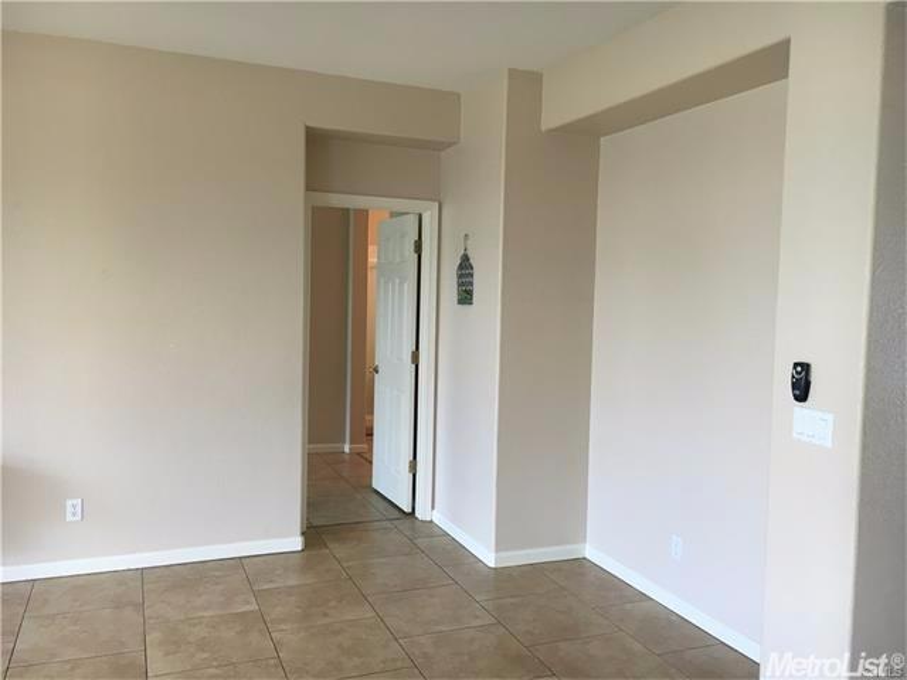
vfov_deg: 48.2
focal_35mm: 29
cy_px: 340
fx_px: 760
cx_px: 454
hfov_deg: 61.7
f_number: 2.2
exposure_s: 1/30
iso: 50
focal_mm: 4.15
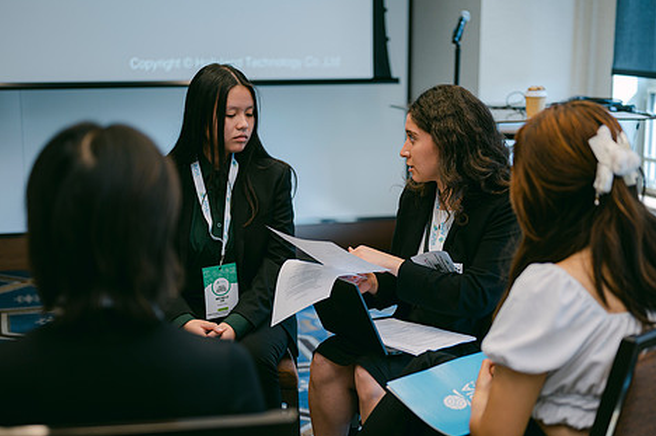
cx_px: 360
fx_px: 1129
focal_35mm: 62
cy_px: 255
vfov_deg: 21.8
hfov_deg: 32.4
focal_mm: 50
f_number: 2
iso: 200
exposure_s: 1/125
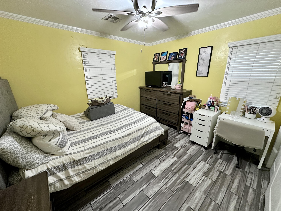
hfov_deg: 102.1
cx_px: 140
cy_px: 106
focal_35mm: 14
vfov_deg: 85.7
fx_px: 114
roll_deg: +0.5
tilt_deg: -16.7
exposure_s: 1/60
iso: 250
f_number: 2.2
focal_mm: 2.22
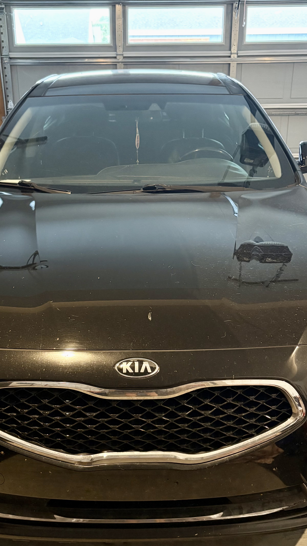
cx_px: 135
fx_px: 550
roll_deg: +0.1
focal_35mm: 38
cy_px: 295
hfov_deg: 31.2
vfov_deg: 52.7
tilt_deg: -22.0
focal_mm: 5.96
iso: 640
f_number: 1.6
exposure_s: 1/30
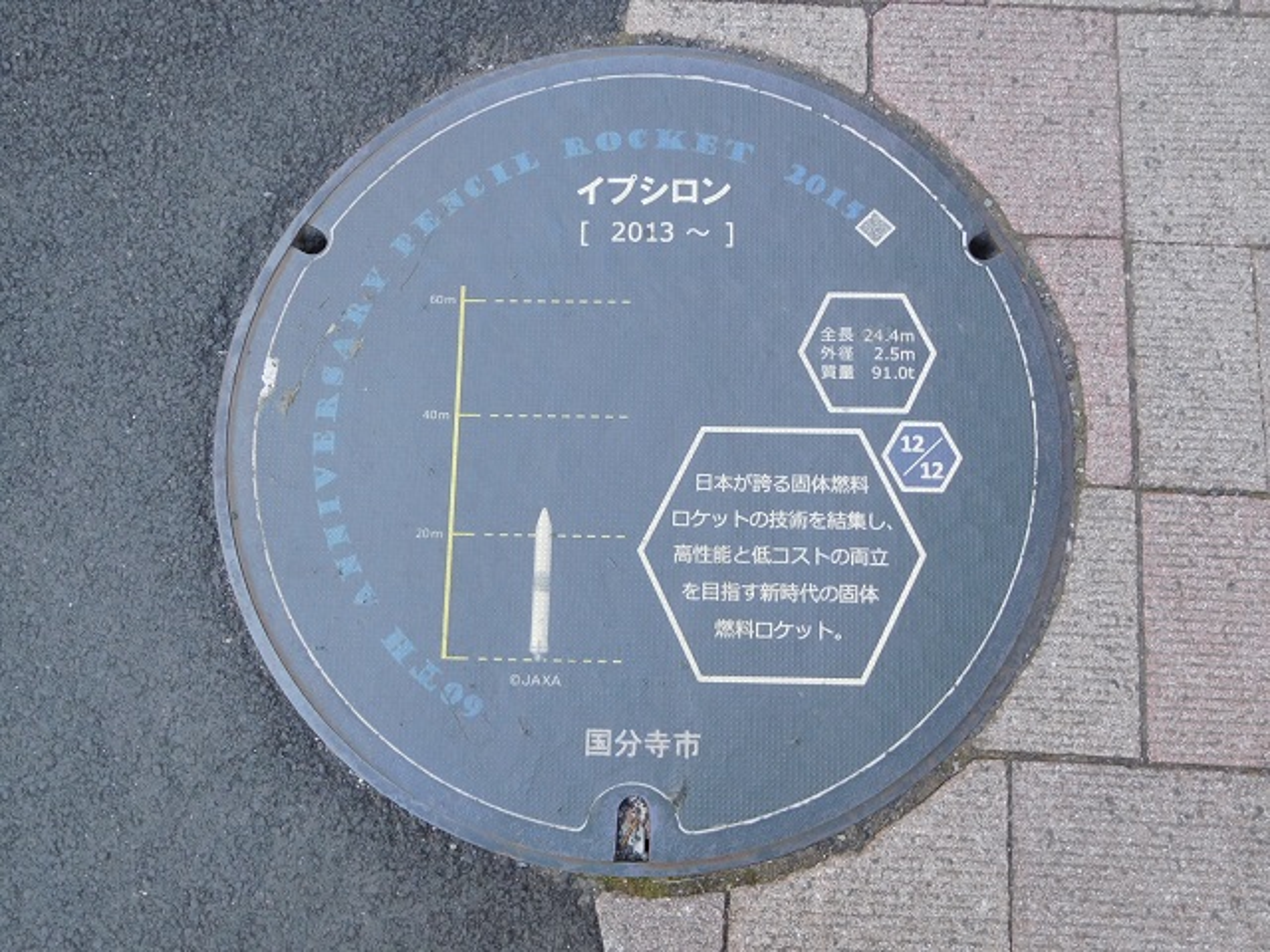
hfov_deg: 46.8
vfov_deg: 36.0
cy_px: 476
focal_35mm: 40
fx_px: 1468
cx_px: 635
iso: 125
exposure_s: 1/80
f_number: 3.9
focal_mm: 7.1
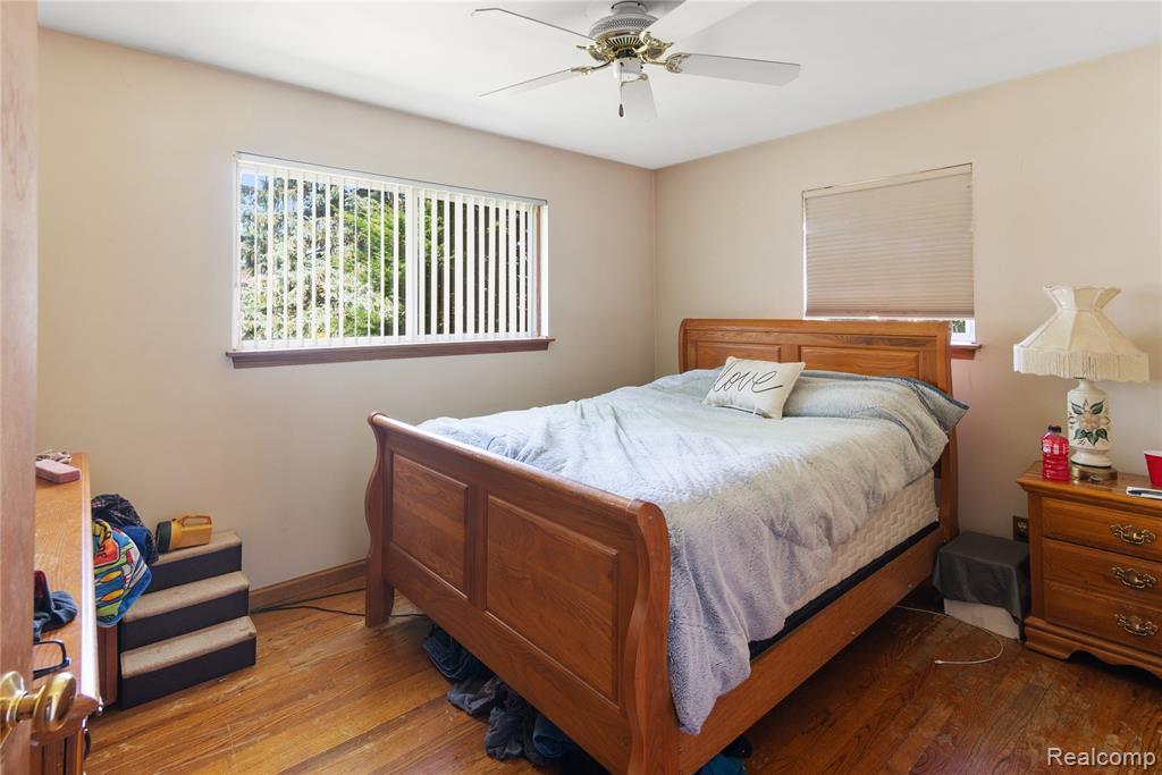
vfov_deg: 70.5
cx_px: 581
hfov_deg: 93.3
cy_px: 388
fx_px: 549
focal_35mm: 17
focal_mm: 17
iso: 400
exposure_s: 1/8
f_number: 9
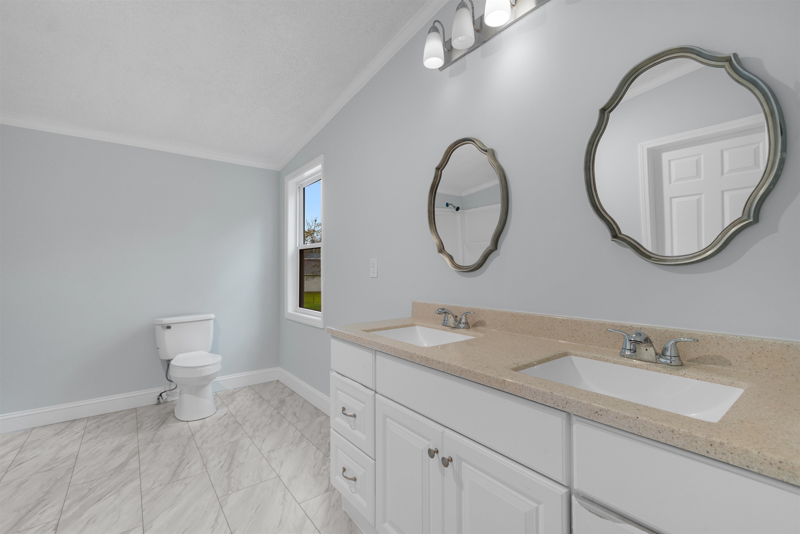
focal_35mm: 15
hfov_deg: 100.4
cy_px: 267
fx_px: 333
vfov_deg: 77.3
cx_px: 400
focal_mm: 10
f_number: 4.5
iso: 100
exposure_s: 1/13
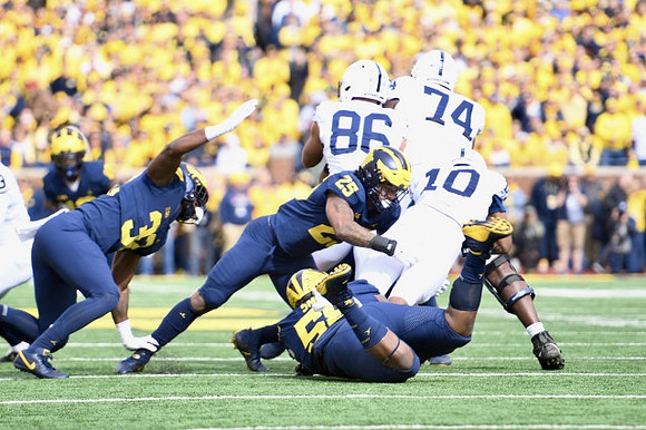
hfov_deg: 6.9
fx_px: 5380
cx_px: 323
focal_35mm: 300
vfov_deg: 4.6
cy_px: 215
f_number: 2.8
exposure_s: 1/1250
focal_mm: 200
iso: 320
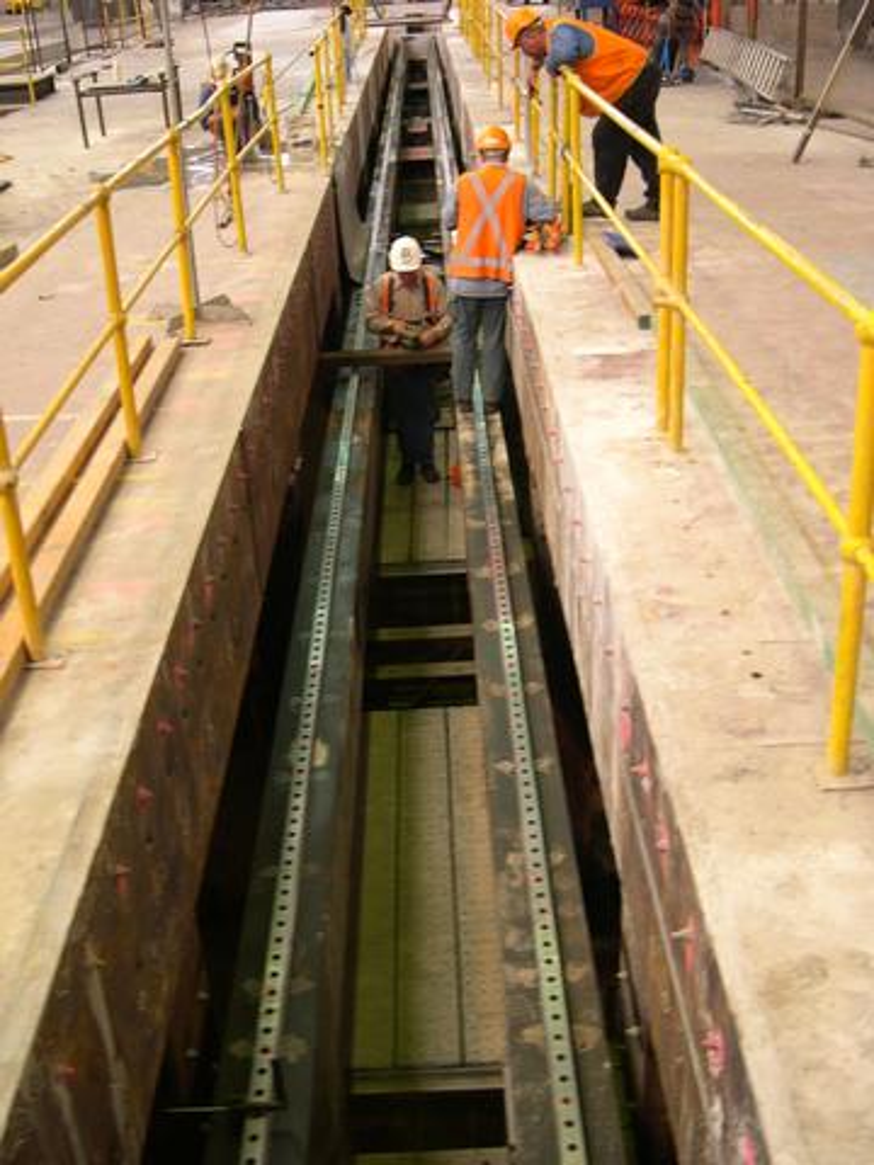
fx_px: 1279
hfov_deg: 37.7
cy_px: 582
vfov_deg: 49.0
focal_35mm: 38
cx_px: 437
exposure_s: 1/7
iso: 100
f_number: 2.8
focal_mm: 8
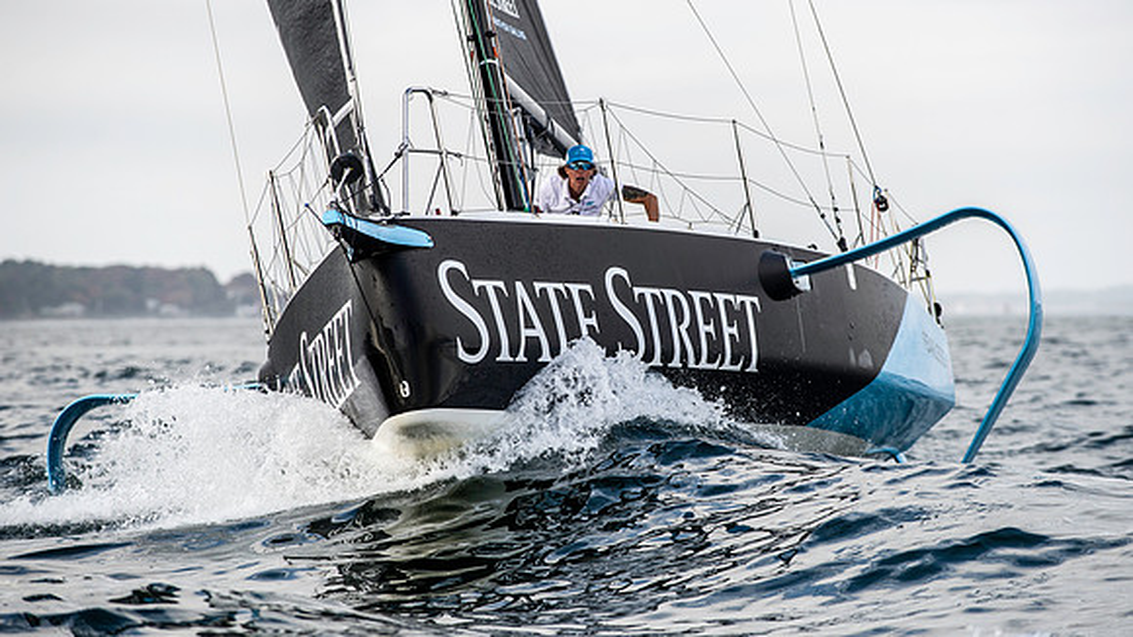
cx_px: 598
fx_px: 6907
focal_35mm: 230
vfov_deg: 5.3
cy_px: 287
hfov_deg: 9.4
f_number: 5
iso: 400
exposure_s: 1/800
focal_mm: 200
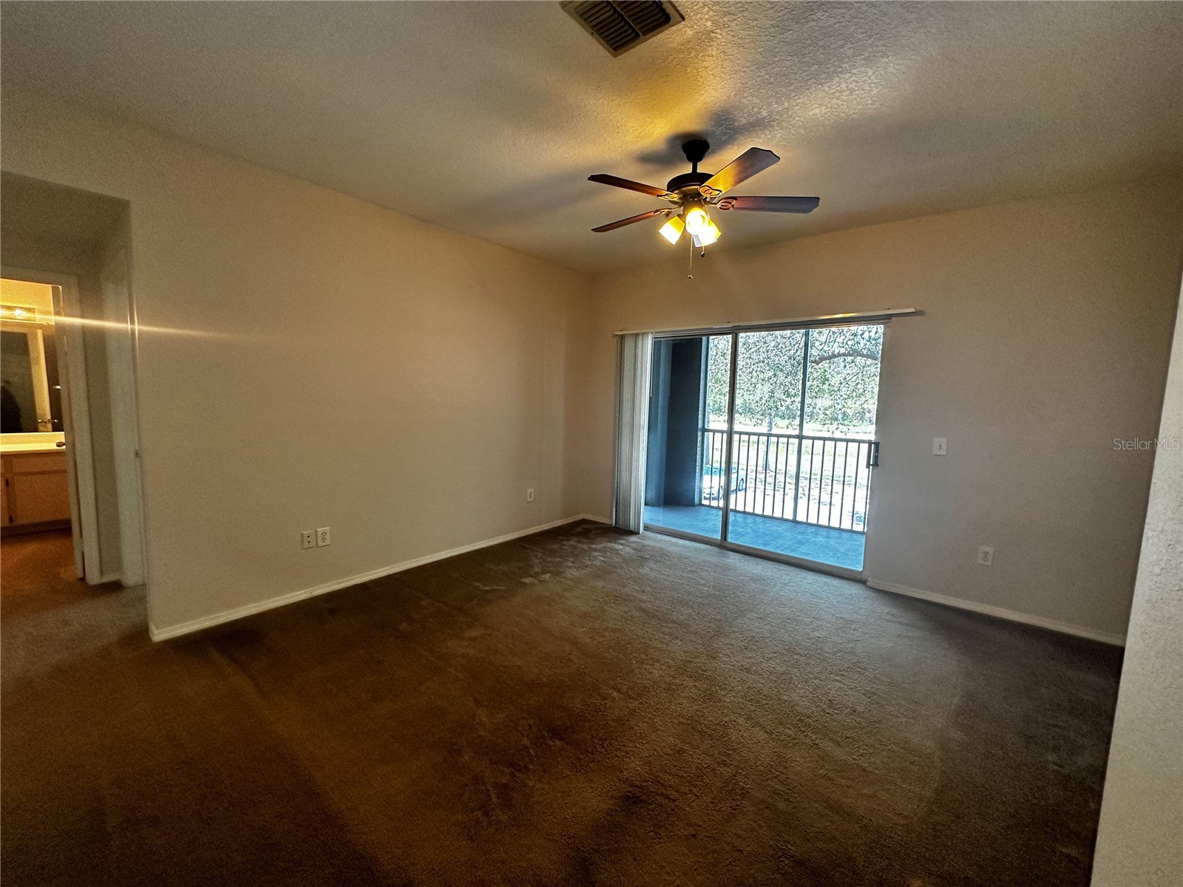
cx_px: 592
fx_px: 478
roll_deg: -3.4
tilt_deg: -5.8
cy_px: 444
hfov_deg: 102.1
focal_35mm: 14
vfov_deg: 85.7
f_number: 2.2
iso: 200
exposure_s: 1/120
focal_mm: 2.22
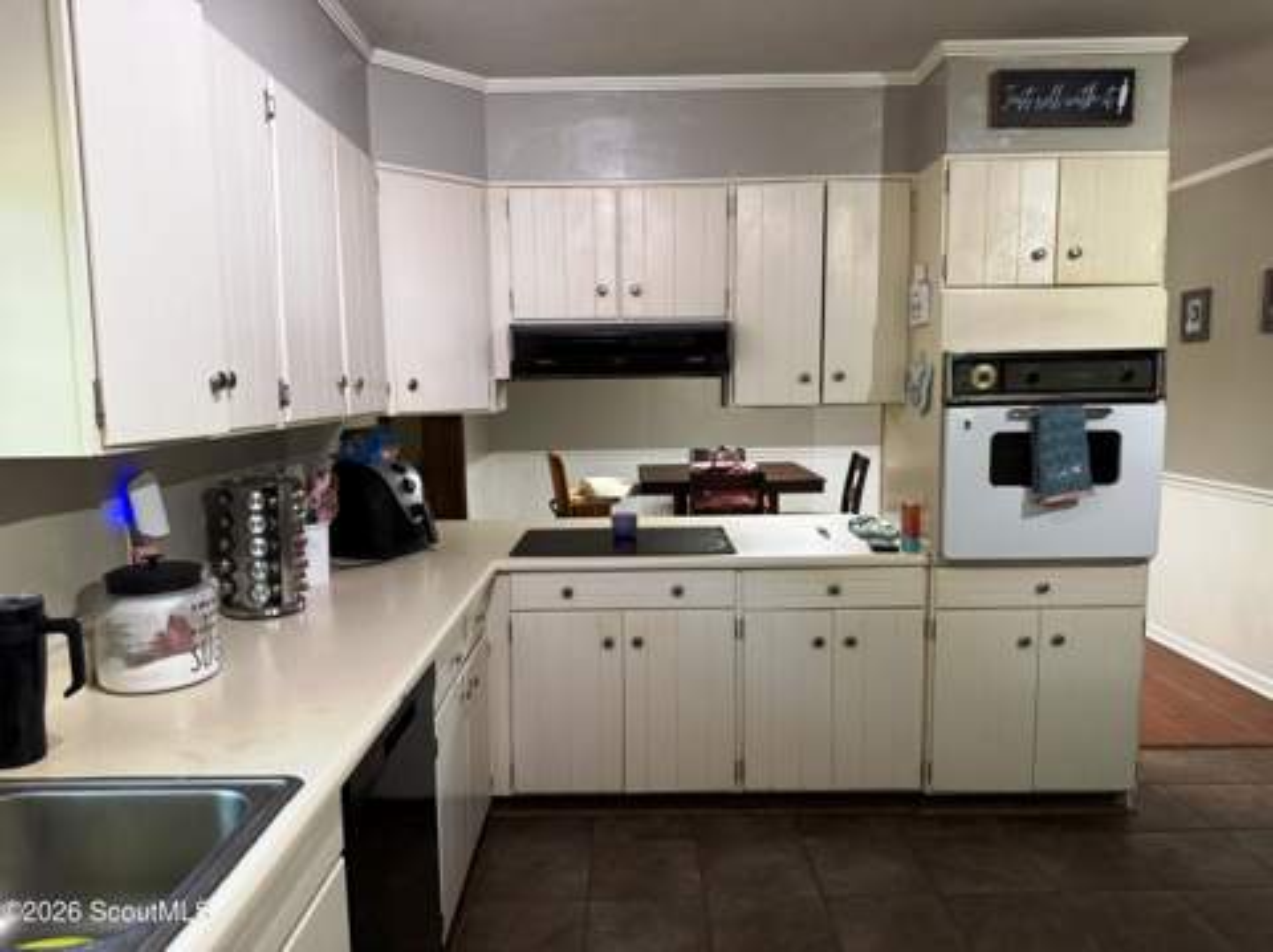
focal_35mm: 24
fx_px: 882
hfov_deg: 71.7
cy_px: 476
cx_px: 636
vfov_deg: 56.7
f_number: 1.78
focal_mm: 6.76
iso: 160
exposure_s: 1/60
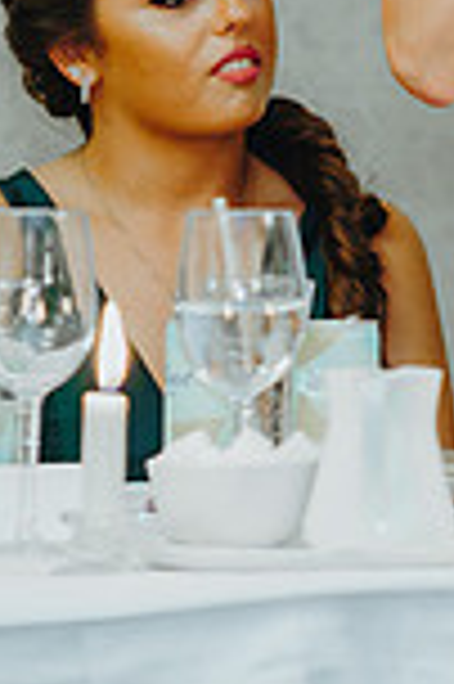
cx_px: 652
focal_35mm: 325
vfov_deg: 6.3
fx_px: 6161
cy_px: -173
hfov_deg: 4.2
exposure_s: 1/125
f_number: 2.8
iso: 2000
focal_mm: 85
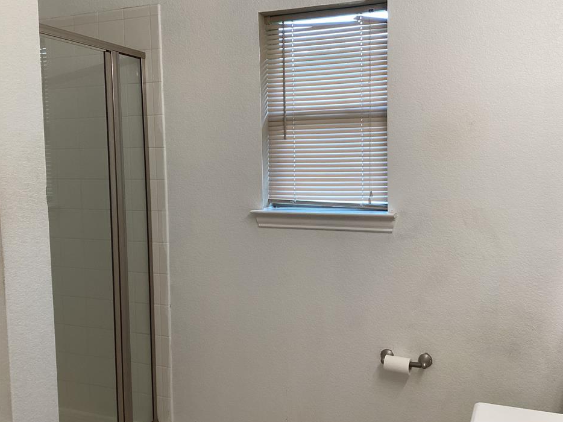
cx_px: 306
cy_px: 199
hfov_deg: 53.9
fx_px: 553
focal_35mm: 34
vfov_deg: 41.8
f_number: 2.4
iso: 100
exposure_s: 1/120
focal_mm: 3.3
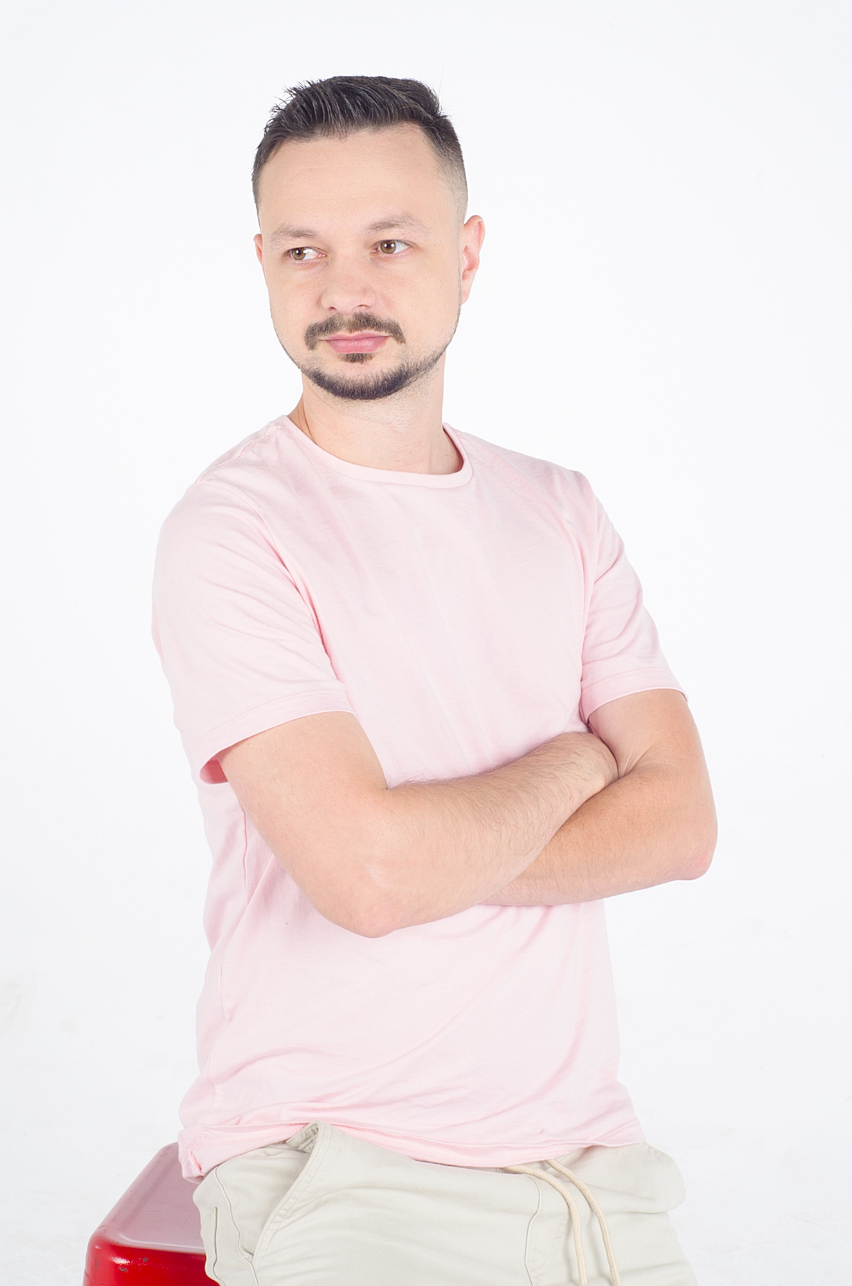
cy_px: 643
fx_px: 2674
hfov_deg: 18.1
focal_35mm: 75
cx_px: 426
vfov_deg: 27.0
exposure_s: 1/125
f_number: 9
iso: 100
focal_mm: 50
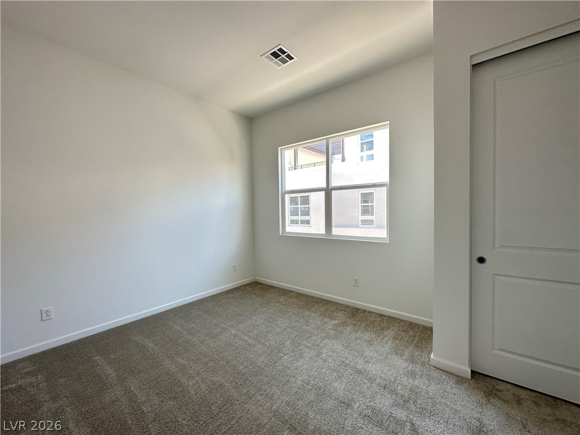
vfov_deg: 85.7
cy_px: 218
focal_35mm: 14
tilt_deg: -1.9
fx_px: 235
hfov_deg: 102.1
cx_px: 290
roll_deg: +0.8
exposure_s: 1/120
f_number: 2.2
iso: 200
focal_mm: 2.22
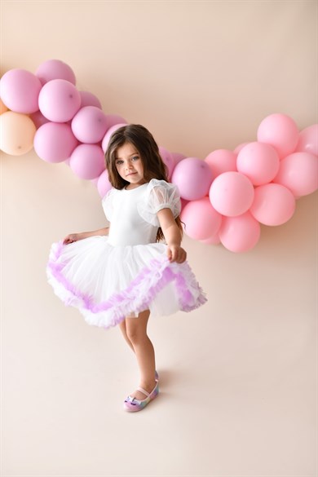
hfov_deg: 37.9
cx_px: 159
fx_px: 464
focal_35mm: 35
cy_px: 238
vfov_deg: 54.4
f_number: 2.2
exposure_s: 1/400
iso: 400
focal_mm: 35
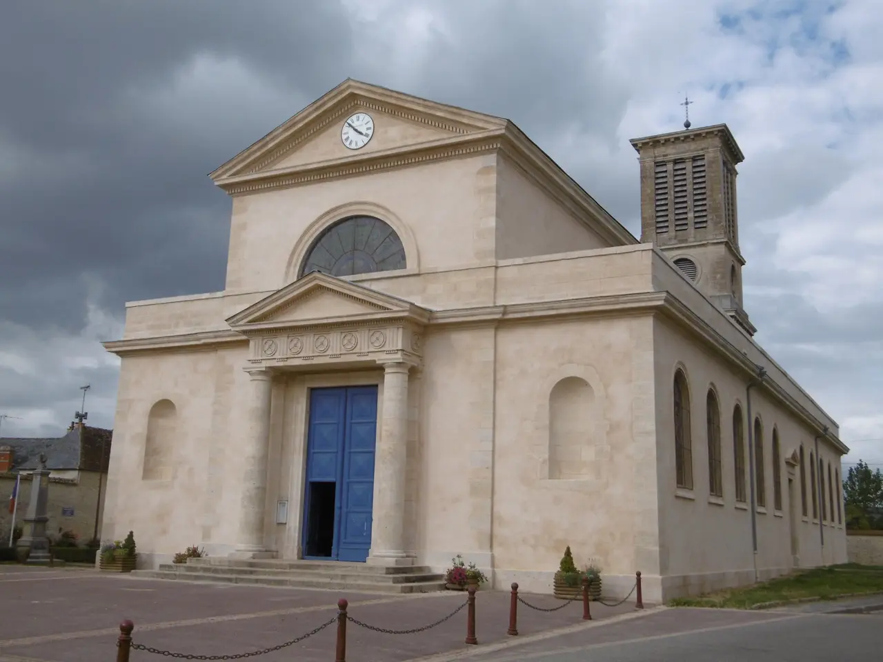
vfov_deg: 37.7
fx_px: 969
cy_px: 331
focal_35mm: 38
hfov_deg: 49.0
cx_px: 442
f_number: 9.3
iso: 100
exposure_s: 1/200
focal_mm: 6.8
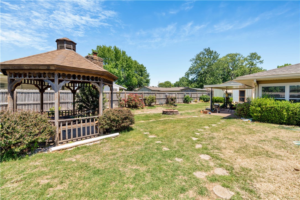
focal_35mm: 16
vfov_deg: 73.7
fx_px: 133
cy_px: 100
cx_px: 150
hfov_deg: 96.7
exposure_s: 1/80
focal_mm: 16
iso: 100
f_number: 7.1
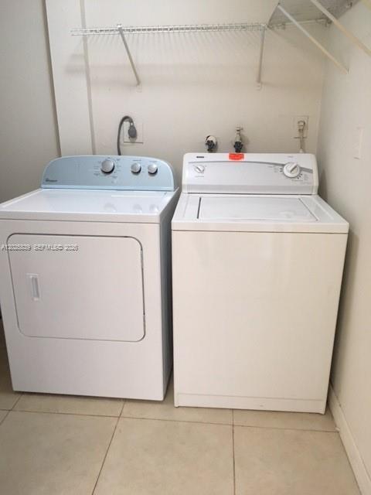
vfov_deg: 61.7
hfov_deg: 48.2
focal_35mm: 29
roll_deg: -0.4
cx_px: 186
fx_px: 414
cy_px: 248
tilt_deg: -20.0
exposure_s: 1/30
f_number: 2.2
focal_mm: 4.15
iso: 125
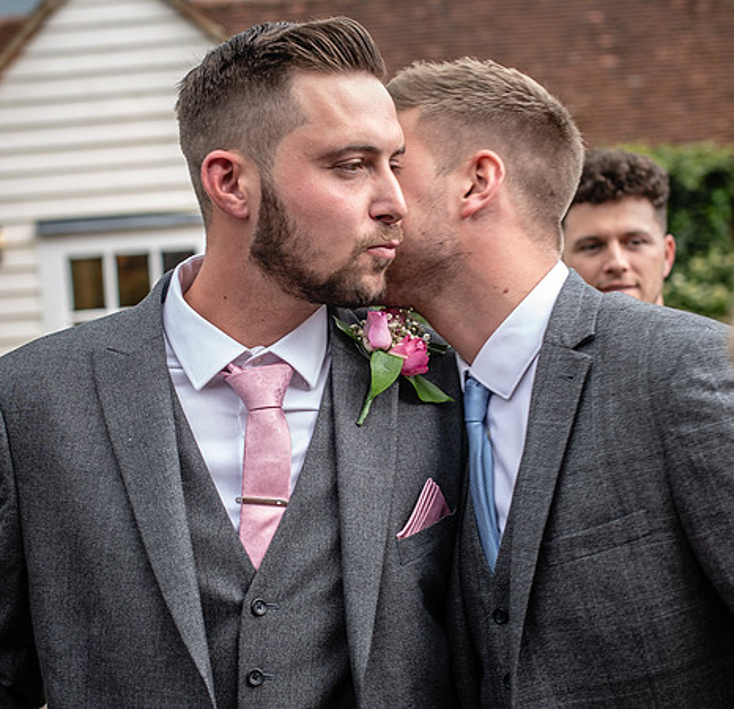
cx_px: 334
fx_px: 1400
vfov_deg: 28.4
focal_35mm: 59
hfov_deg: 29.4
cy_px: 363
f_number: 2.8
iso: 100
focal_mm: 35
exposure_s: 1/200
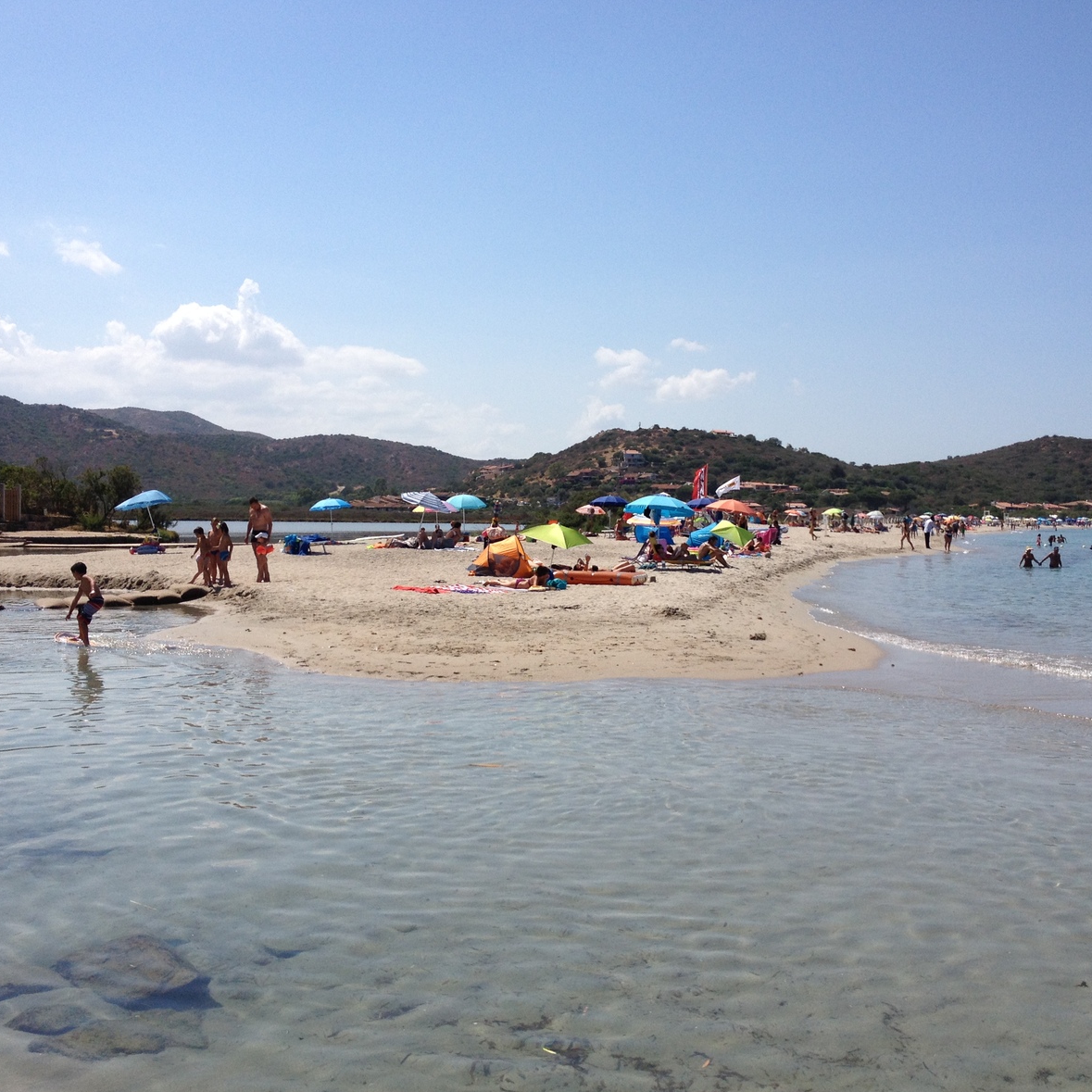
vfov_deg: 40.0
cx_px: 596
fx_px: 1499
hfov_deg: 40.0
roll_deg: +0.1
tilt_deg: -3.8
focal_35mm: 42
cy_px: 539
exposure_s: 1/3067
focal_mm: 4.28
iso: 50
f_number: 2.4
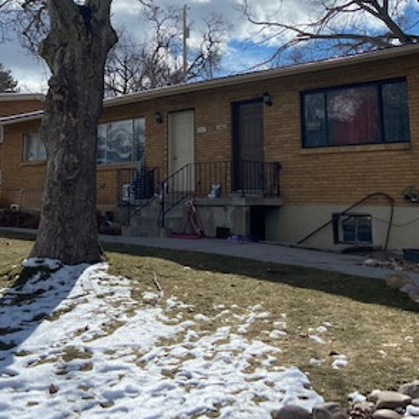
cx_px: 164
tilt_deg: +7.8
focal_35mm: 50
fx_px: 685
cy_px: 98
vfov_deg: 33.3
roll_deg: -1.4
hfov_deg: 33.9
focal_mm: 4.25
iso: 32
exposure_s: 1/5236
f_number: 1.8
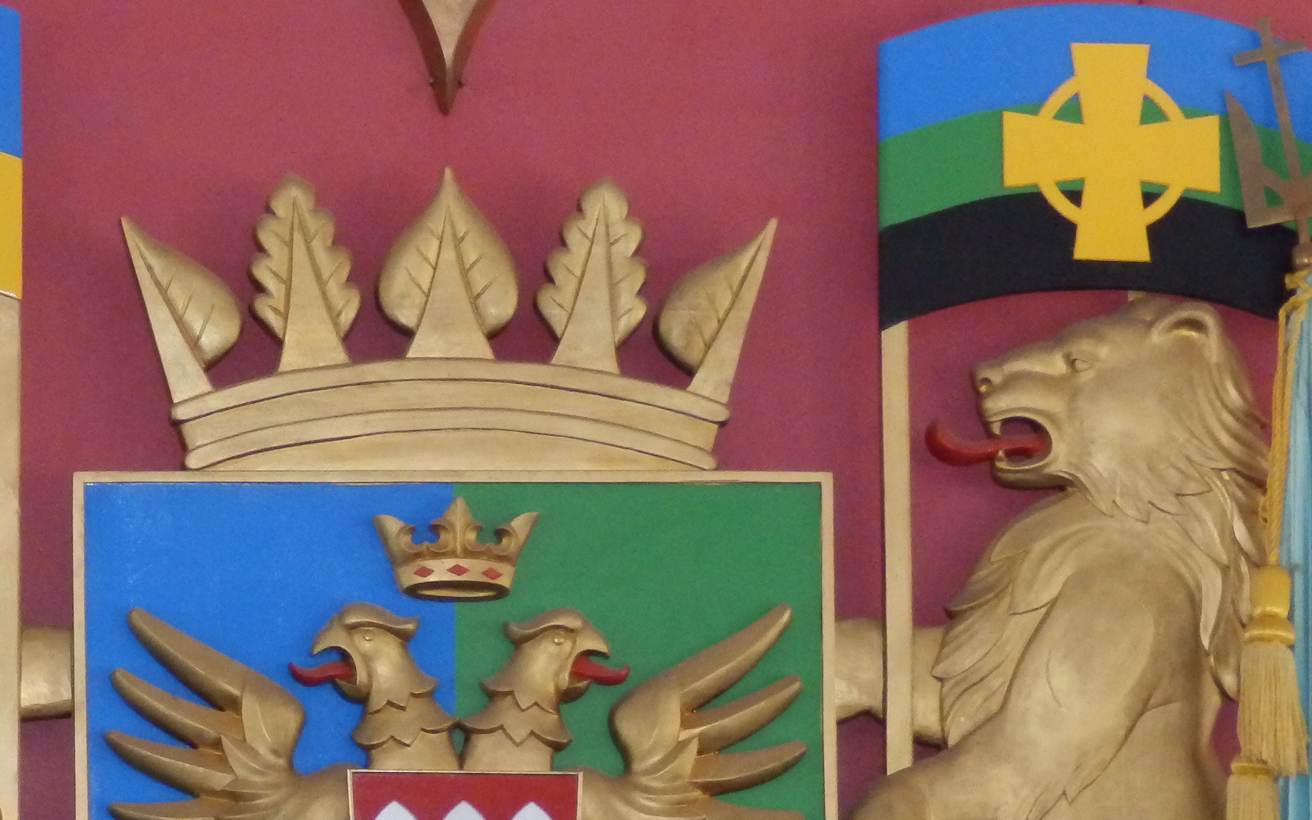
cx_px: 392
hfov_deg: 7.4
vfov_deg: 4.6
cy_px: 780
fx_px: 10191
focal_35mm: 285
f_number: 5.3
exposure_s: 1/80
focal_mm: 28.5
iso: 1000
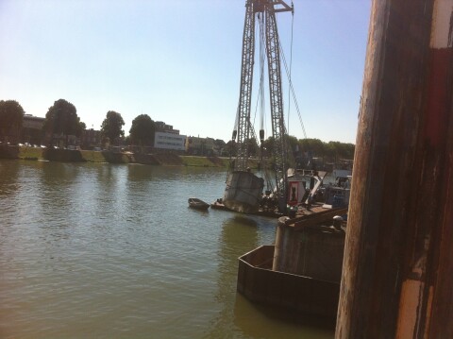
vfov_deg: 40.6
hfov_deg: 52.7
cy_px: 170
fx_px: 458
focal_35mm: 35
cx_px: 226
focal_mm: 3.85
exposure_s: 1/2155
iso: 80
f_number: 2.8
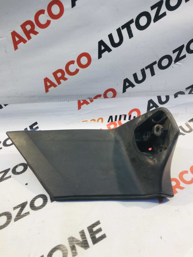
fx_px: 216
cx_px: 96
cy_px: 128
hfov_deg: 48.2
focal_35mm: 29
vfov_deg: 61.7
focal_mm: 4.15
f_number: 2.2
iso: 40
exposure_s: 1/33
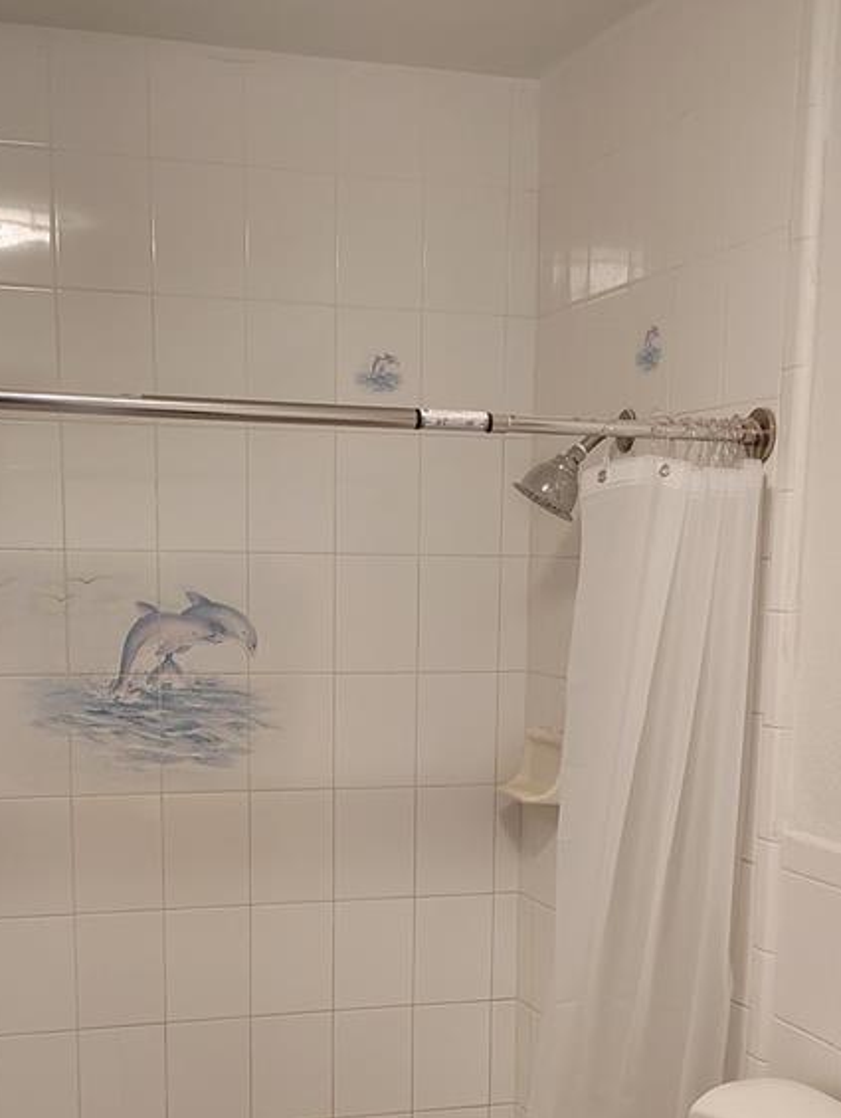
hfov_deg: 28.6
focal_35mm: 51
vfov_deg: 36.5
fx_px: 1649
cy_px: 853
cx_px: 405
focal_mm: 5.56
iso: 803
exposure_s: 1/60
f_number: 1.8
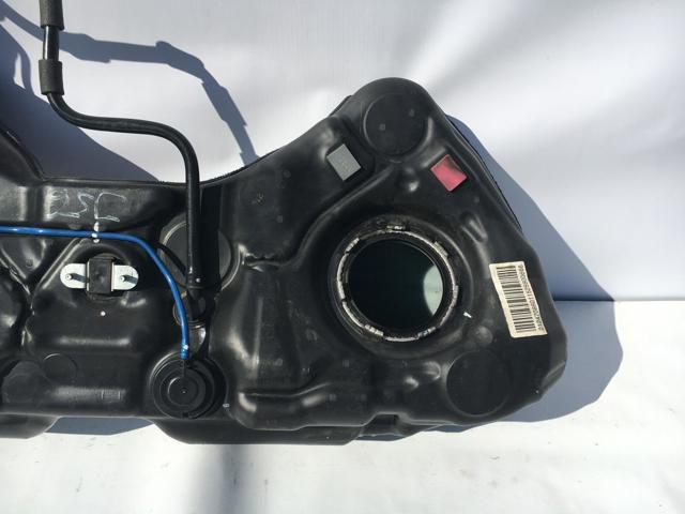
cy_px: 257
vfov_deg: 48.2
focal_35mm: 29
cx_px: 342
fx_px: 574
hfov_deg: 61.7
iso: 25
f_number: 2.2
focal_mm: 4.15
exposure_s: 1/2653
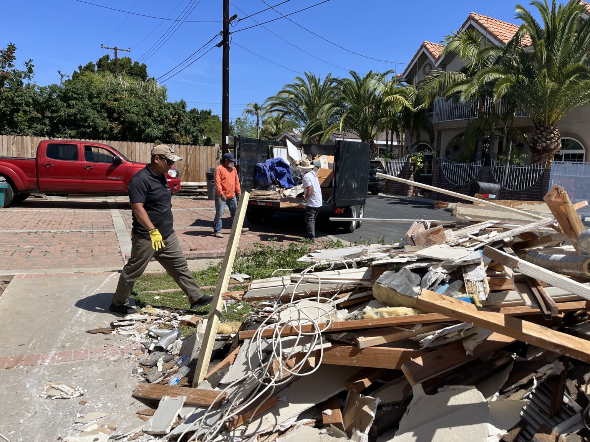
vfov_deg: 53.1
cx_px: 295
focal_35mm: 26
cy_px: 221
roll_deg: -2.6
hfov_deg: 67.3
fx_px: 443
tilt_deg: -6.7
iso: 50
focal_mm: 5.1
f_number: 1.6
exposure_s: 1/4149
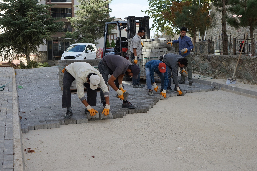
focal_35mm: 43
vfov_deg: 31.2
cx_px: 128
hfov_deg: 45.4
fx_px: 307
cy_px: 86
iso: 100
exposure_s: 1/200
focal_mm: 29
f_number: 5.6
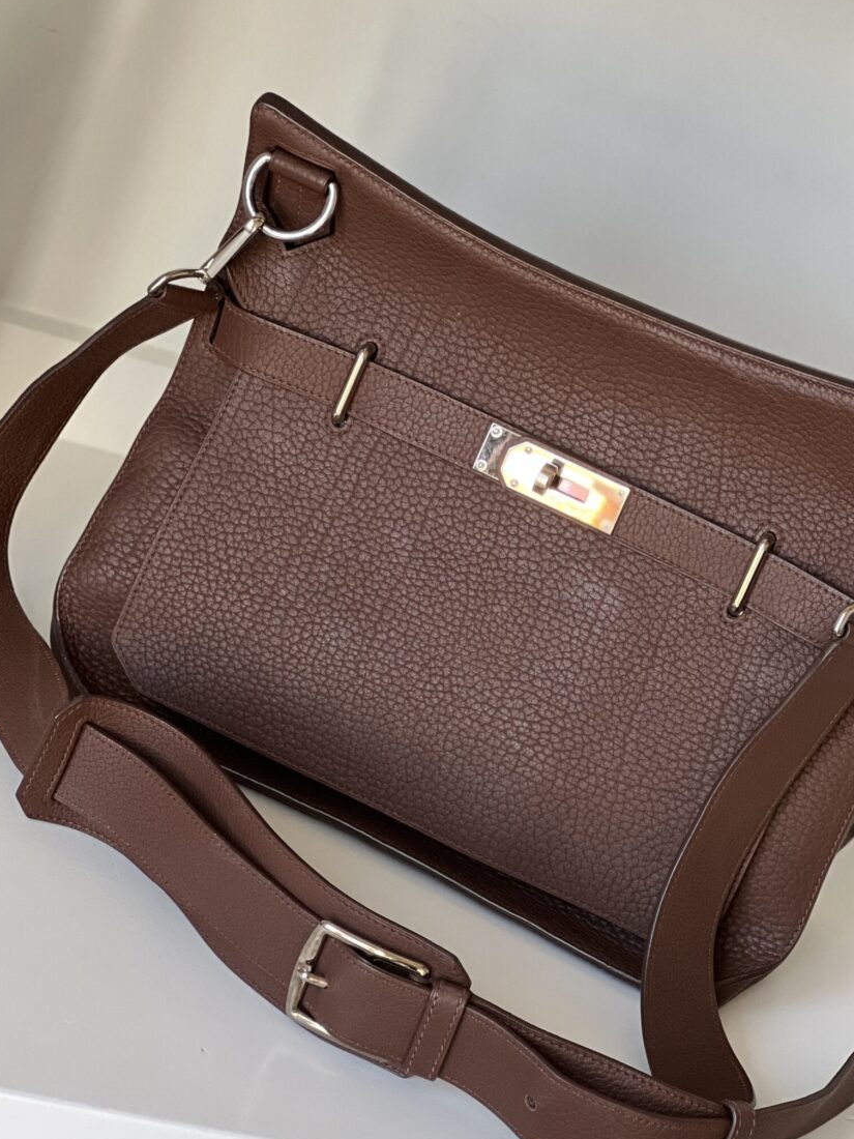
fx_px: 3224
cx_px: 520
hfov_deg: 15.1
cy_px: 579
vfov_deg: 20.0
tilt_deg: -22.2
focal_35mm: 98
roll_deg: -22.7
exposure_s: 1/98
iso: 250
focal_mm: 9
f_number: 2.8
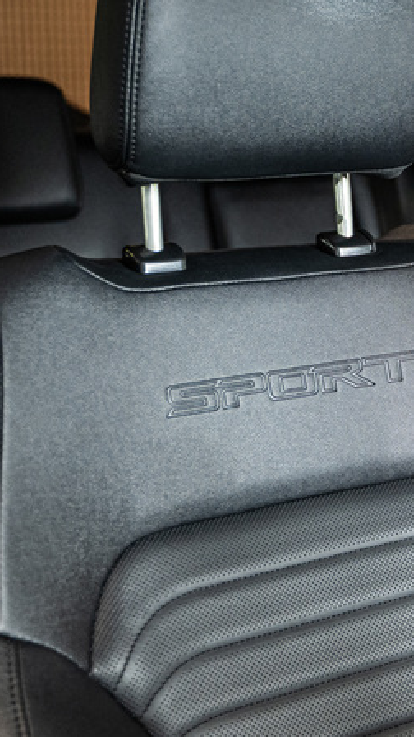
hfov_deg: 17.1
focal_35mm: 67
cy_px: 227
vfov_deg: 31.1
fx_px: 1308
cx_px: 515
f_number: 2.8
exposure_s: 1/160
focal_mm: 28
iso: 1600
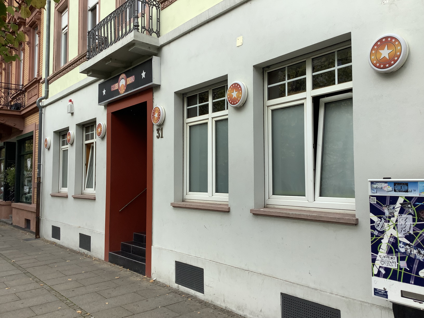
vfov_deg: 45.4
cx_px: 212
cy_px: 159
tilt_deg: +4.6
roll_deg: -1.7
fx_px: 380
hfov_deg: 58.4
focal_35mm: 31
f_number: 2.4
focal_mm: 3.3
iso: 25
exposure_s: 1/673
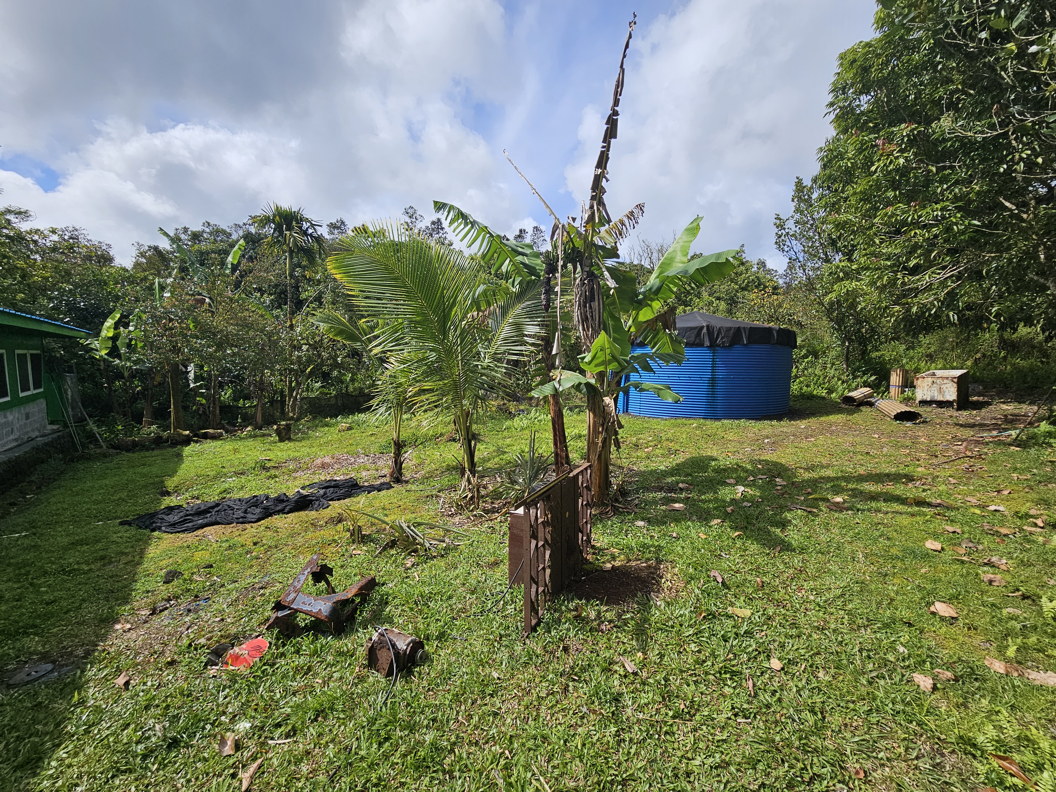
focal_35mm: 13
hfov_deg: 106.2
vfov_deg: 89.9
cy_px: 396
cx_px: 528
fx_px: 397
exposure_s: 1/2921
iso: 50
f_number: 2.2
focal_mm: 2.2
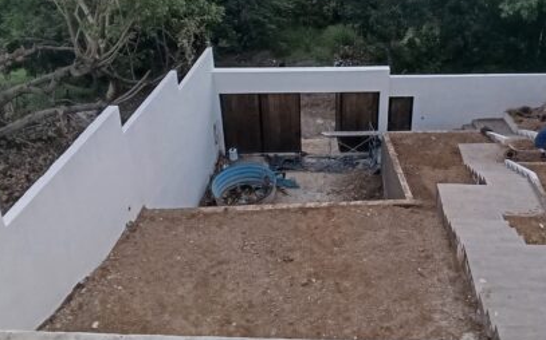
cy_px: 68
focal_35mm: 32
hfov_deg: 58.6
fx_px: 476
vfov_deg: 38.0
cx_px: 356
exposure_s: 1/752
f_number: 2.2
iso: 50
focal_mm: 1.65
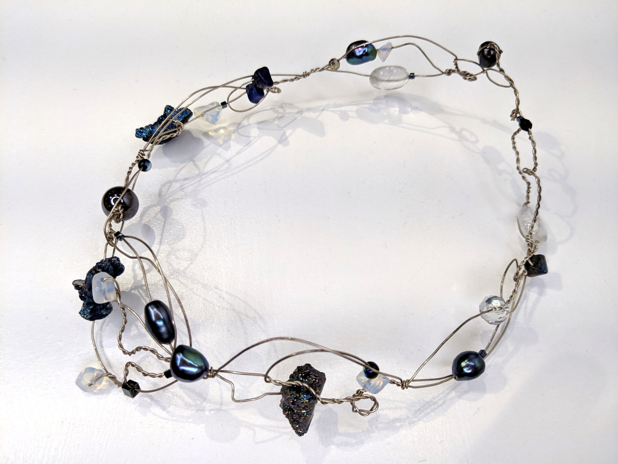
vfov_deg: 51.4
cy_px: 232
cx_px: 309
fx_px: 482
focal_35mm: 27
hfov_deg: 65.3
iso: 82
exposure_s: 1/361
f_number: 1.8
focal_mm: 4.44
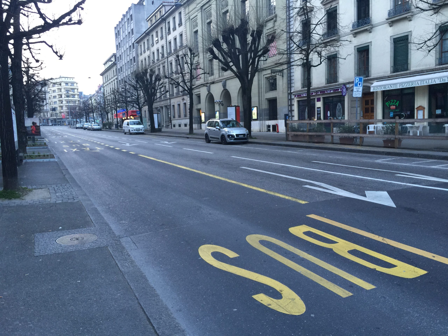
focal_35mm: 29
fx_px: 375
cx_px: 224
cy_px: 168
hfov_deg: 61.7
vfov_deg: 48.2
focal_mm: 4.15
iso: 40
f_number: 2.2
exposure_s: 1/15
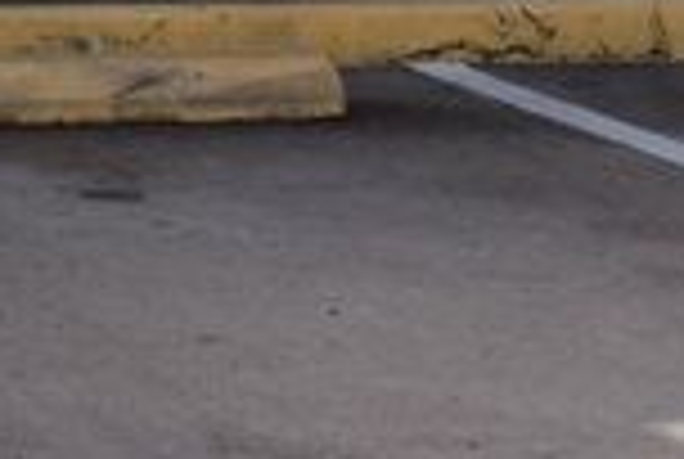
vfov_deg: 4.3
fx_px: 5946
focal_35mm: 312
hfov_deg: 6.1
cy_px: -662
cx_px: -1377
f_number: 11
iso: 400
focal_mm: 31
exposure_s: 1/400
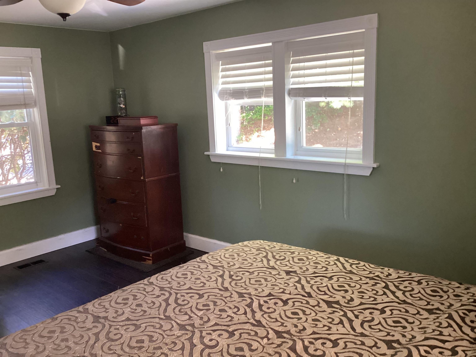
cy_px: 178
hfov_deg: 58.4
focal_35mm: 31
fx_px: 426
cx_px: 238
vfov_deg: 45.4
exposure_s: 1/50
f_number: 2.4
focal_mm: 3.3
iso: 400
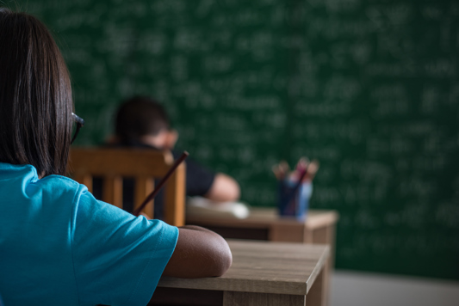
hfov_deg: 33.3
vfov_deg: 22.6
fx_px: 765
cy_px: 141
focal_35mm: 60
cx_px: 200
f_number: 2.2
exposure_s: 1/200
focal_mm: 50
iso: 100
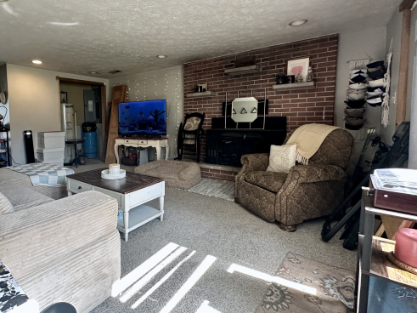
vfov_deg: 68.4
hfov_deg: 83.1
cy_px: 139
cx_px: 158
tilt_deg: -3.4
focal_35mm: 19
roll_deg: +0.3
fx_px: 229
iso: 320
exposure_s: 1/89
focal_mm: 2.22
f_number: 2.2
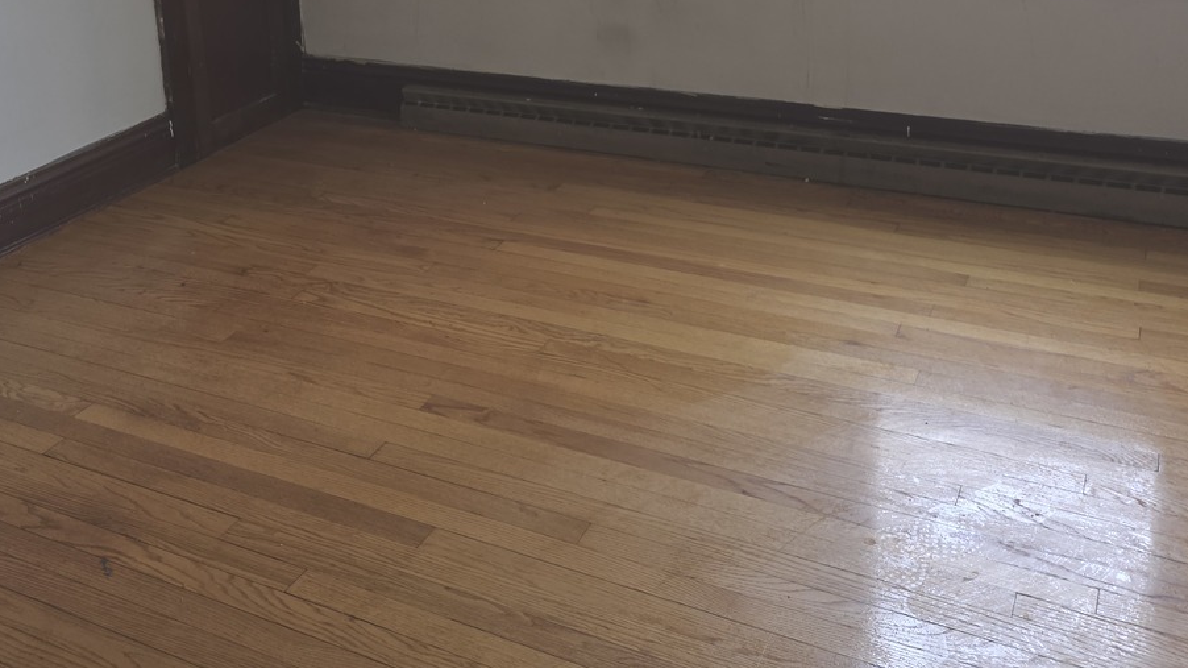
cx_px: 460
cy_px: -12
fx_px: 1260
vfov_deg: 27.8
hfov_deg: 50.1
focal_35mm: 40
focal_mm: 6.25
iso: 20
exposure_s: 1/60
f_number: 1.7
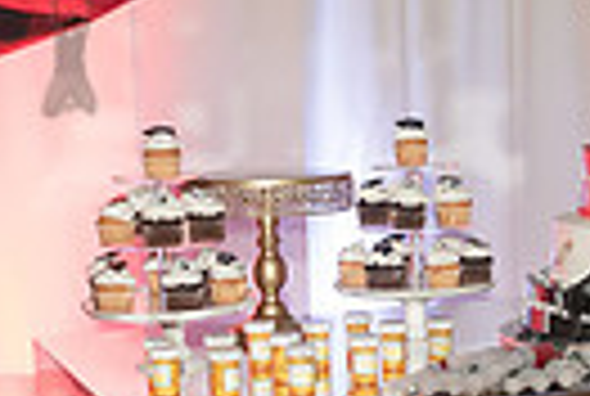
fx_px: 1741
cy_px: 254
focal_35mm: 106
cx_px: 649
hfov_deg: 18.5
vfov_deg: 13.0
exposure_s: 1/250
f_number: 3.5
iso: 2000
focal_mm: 24
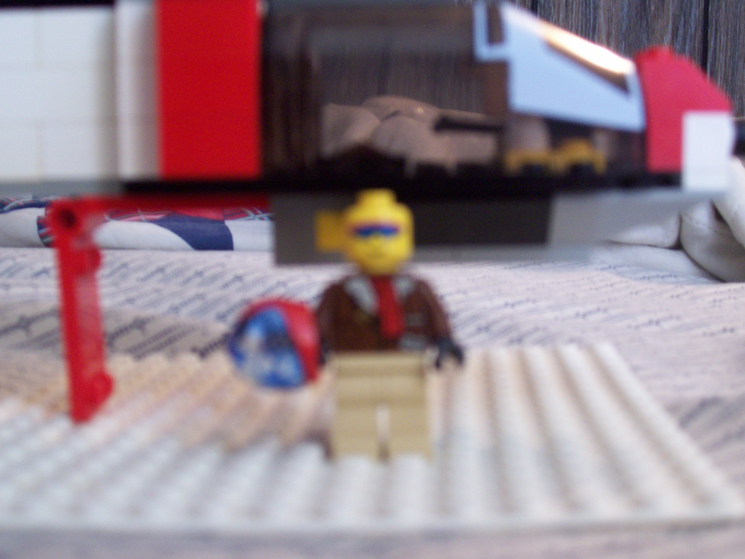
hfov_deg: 36.2
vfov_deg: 27.5
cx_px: 372
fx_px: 1141
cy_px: 280
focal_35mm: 53
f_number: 3.2
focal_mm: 8.7
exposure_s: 1/5.66
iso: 160
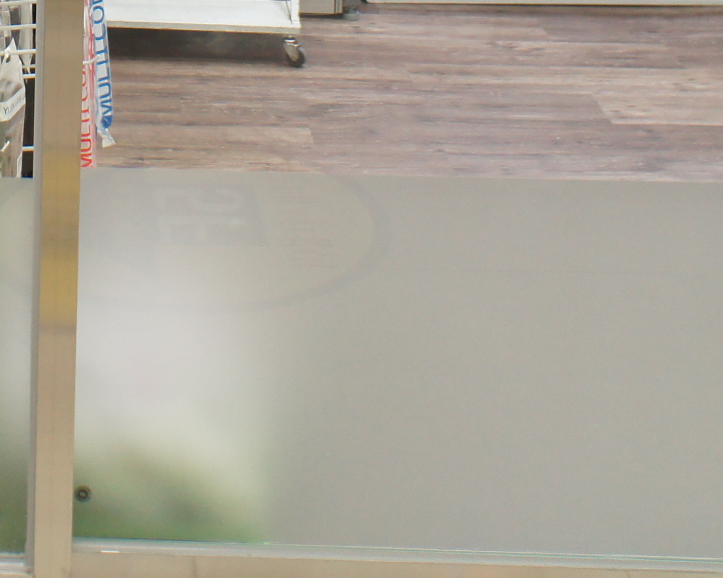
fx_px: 1862
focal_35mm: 87
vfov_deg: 16.0
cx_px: 26
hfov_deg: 21.3
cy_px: -322
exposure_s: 1/60
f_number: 4
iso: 500
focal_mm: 16
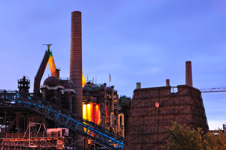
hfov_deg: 26.8
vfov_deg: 18.1
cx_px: 67
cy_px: 93
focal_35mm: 75
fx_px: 470
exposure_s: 25
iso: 200
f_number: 11
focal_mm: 34
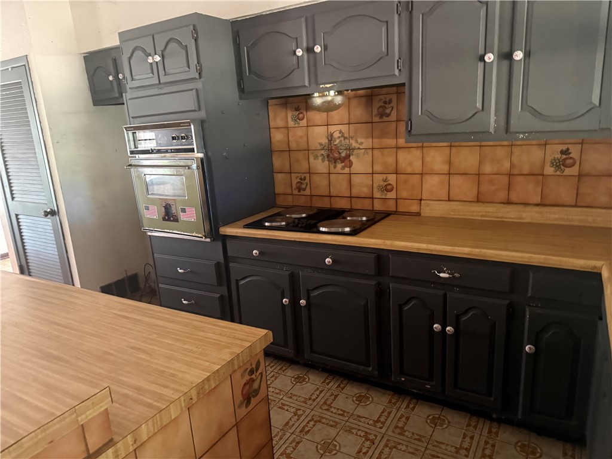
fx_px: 424
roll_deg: +4.7
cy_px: 230
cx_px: 306
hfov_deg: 71.6
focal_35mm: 24
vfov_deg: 56.8
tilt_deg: -14.5
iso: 1000
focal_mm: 6.76
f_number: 1.78
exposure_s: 1/30
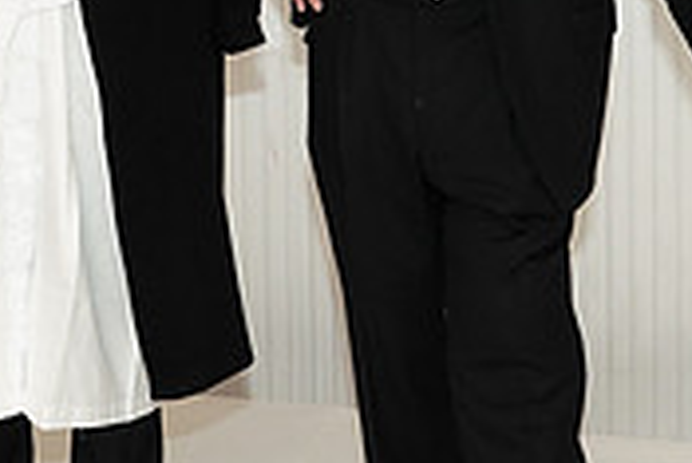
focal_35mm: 106
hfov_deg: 19.2
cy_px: -34
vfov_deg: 12.7
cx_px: 202
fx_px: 2039
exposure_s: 1/80
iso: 2000
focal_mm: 32
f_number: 5
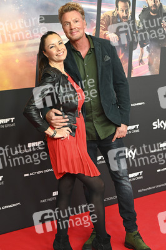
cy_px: 125
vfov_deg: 36.9
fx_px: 374
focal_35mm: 54
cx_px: 83
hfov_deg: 25.0
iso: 1000
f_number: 5.6
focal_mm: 54
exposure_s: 1/160
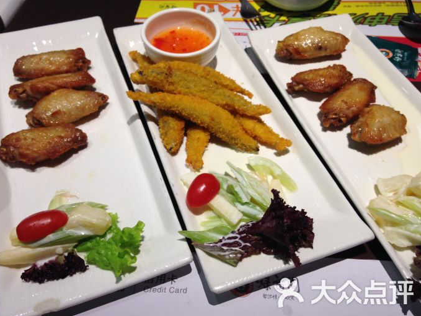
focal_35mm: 34
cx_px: 213
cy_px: 162
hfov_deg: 53.9
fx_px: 414
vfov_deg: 41.8
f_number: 2.4
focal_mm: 4.12
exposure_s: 1/40
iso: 64
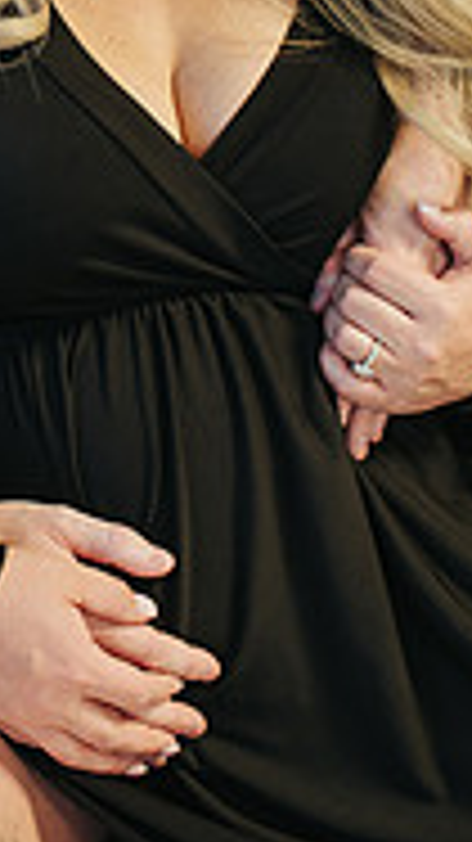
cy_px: -36
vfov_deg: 23.0
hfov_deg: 13.5
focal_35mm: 88
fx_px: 1961
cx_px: -20
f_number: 2.8
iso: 800
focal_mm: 35
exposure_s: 1/250
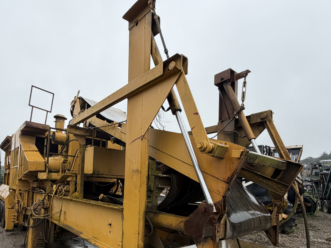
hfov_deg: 75.5
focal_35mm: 22
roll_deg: -0.3
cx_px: 132
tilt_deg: +3.1
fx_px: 210
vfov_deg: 58.7
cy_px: 178
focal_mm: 2.22
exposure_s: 1/502
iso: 50
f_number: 2.2
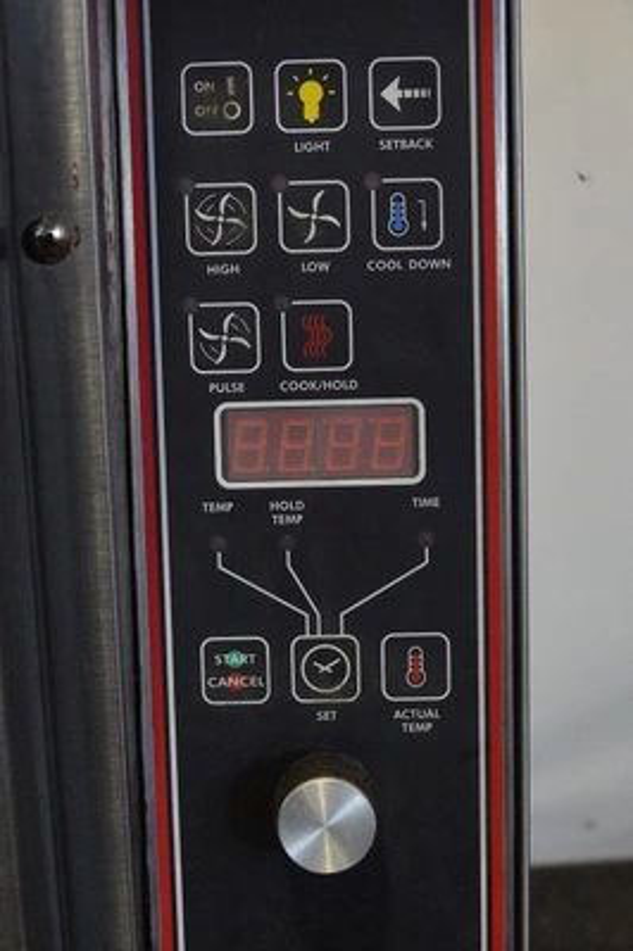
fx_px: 1532
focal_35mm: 58
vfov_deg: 34.5
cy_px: 476
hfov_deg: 23.3
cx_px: 316
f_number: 5
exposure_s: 1/200
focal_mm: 21.56
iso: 3200
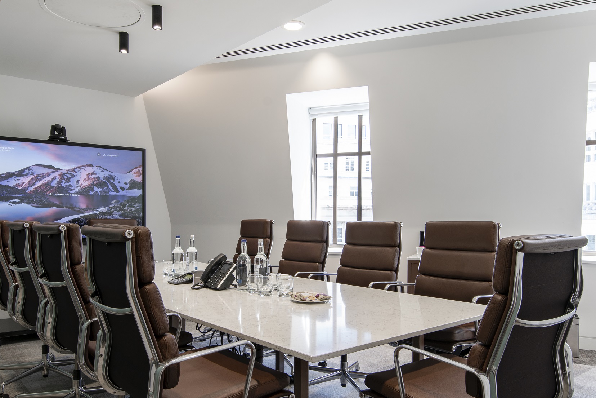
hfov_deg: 63.6
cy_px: 225
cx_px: 298
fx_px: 480
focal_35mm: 29
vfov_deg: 44.9
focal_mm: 16
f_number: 10
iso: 100
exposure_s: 1/3
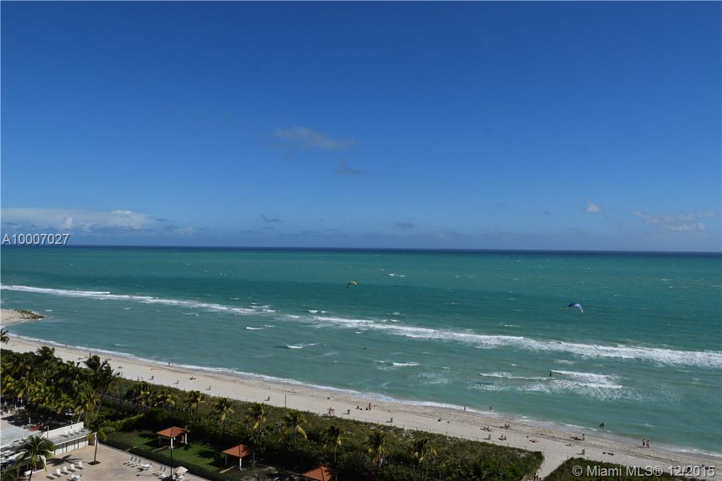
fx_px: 541
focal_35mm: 27
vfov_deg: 47.9
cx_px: 361
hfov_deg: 67.4
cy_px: 240
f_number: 13
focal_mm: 18
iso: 200
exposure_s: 1/640
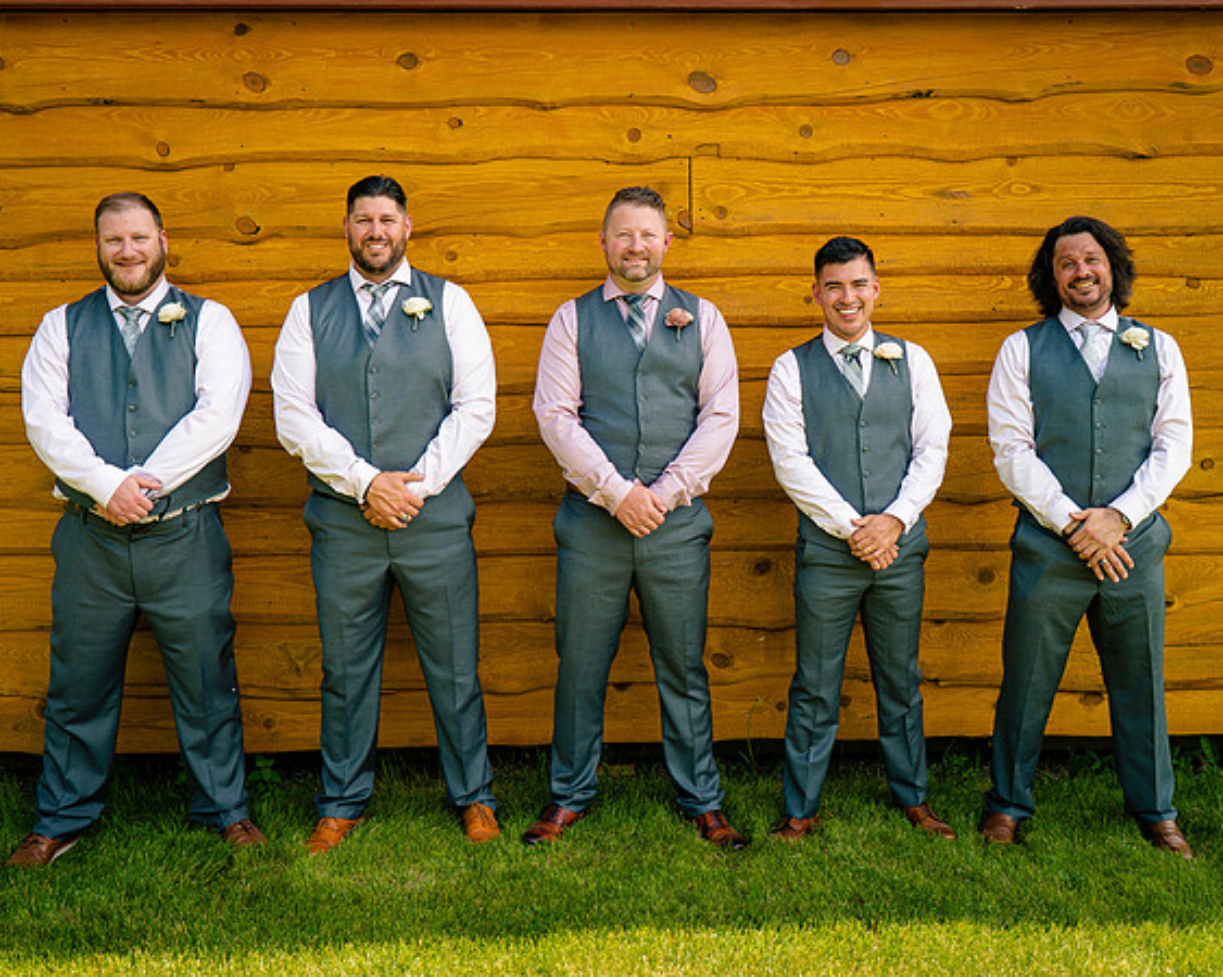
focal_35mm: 39
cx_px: 605
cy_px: 488
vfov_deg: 37.9
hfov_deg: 46.5
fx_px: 1425
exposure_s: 1/80
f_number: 8
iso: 100
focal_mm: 35
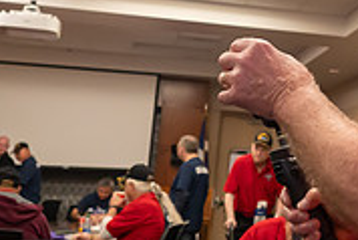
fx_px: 776
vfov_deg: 17.2
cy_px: 14
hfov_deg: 23.8
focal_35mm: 78
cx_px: 422
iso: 5000
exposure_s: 1/160
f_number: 5
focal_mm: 24
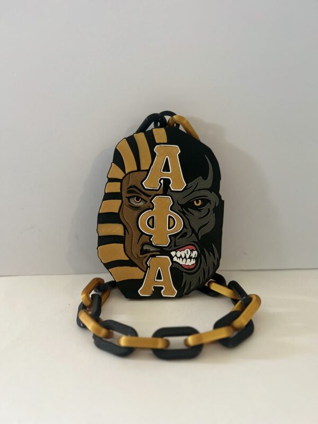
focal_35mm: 26
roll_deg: +1.9
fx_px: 318
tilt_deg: -16.6
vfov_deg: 67.3
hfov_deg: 53.1
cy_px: 212
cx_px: 159
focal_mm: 5.7
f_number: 1.5
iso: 250
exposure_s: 1/60
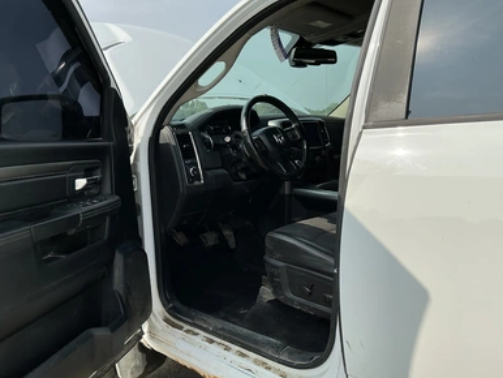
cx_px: 244
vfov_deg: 48.3
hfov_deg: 61.6
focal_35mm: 29
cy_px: 188
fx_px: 422
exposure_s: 1/1490
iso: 25
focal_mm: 3
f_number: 1.8
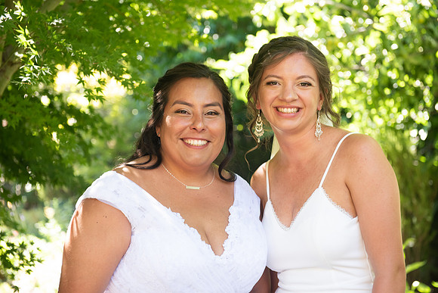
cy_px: 146
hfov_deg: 28.8
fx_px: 852
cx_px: 219
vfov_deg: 19.5
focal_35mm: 70
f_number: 4
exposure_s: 1/200
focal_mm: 70
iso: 640
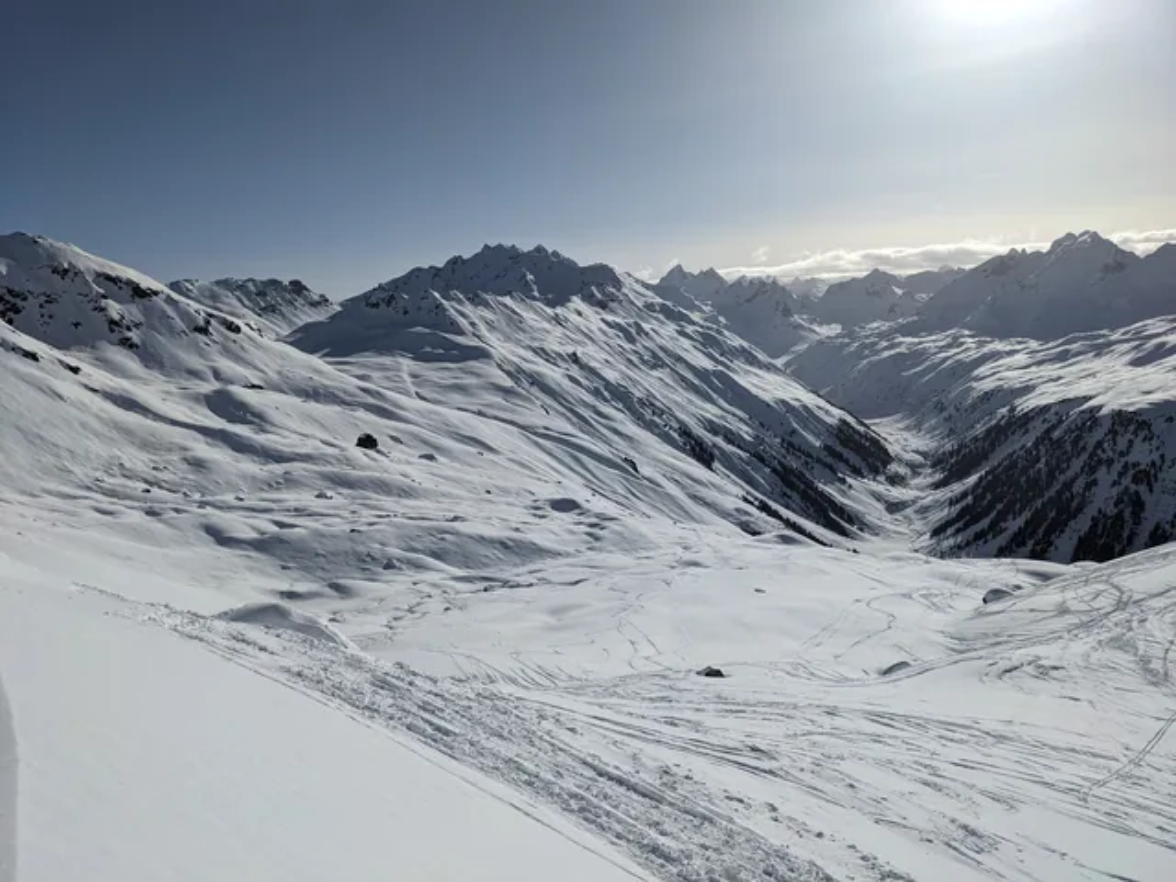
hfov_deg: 65.3
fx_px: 917
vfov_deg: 51.4
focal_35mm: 27
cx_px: 588
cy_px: 441
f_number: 1.7
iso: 90
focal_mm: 4.4
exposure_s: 1/23256
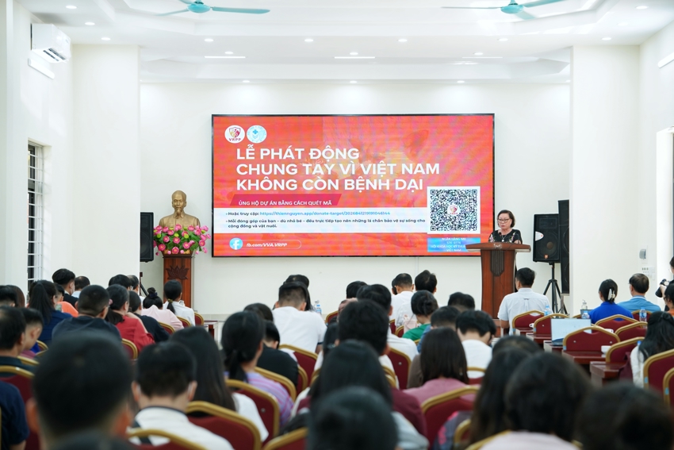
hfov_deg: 28.8
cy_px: 225
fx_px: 1311
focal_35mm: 70
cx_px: 337
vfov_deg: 19.5
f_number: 4
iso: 640
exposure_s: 1/160
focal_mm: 70
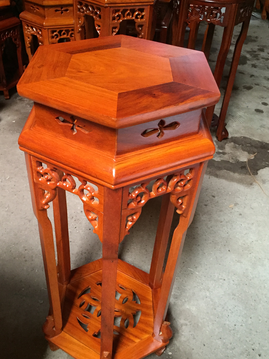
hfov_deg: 40.6
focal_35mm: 35
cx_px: 112
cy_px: 176
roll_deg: -2.8
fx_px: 363
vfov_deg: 52.6
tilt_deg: -39.2
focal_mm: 4.15
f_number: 2.2
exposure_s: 1/15
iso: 320
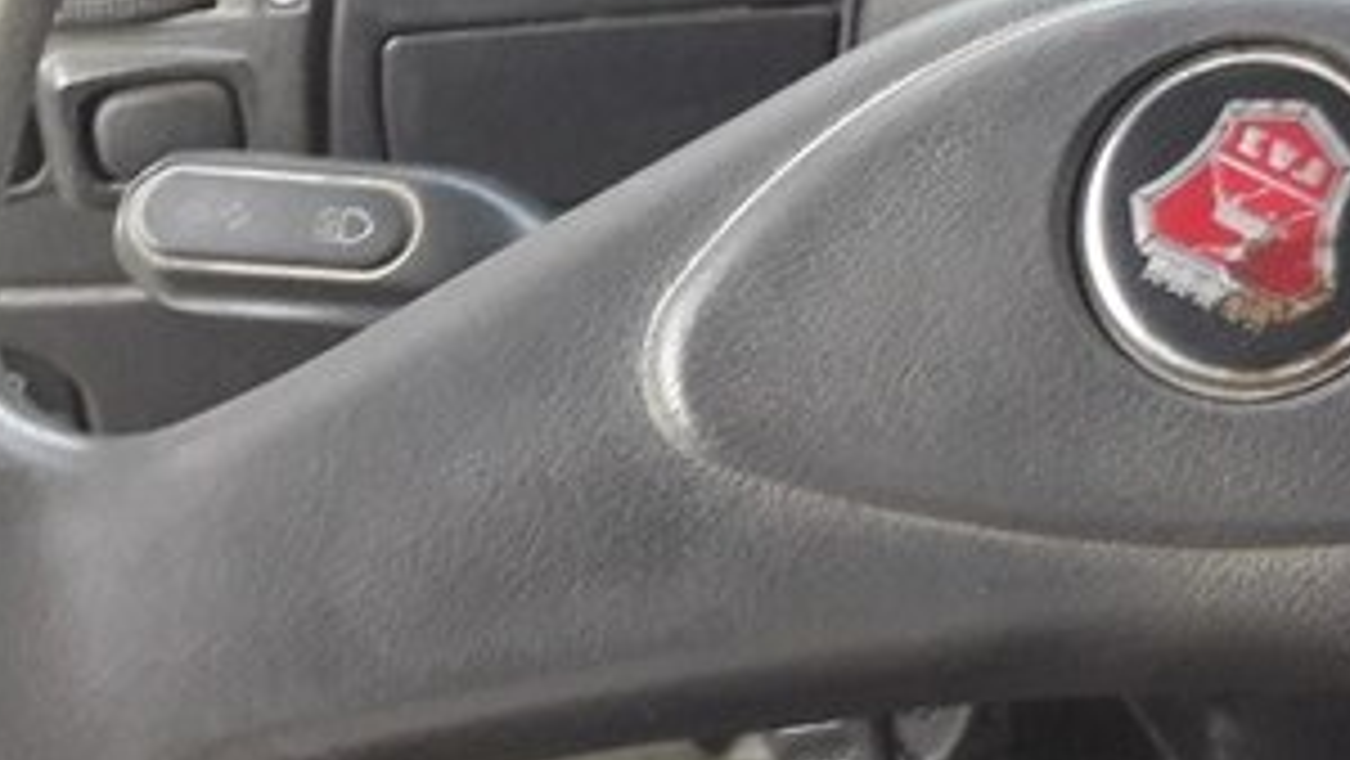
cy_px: -272
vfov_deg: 16.8
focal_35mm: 67
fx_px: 2399
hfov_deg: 29.0
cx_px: 1413
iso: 160
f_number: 1.9
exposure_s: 1/20
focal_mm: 3.7
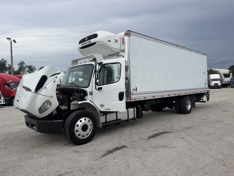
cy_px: 88
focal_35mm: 24
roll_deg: +0.9
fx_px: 162
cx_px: 117
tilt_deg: +2.8
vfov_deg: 56.8
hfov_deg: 71.6
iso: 80
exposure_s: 1/3021
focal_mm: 6.76
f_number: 1.78
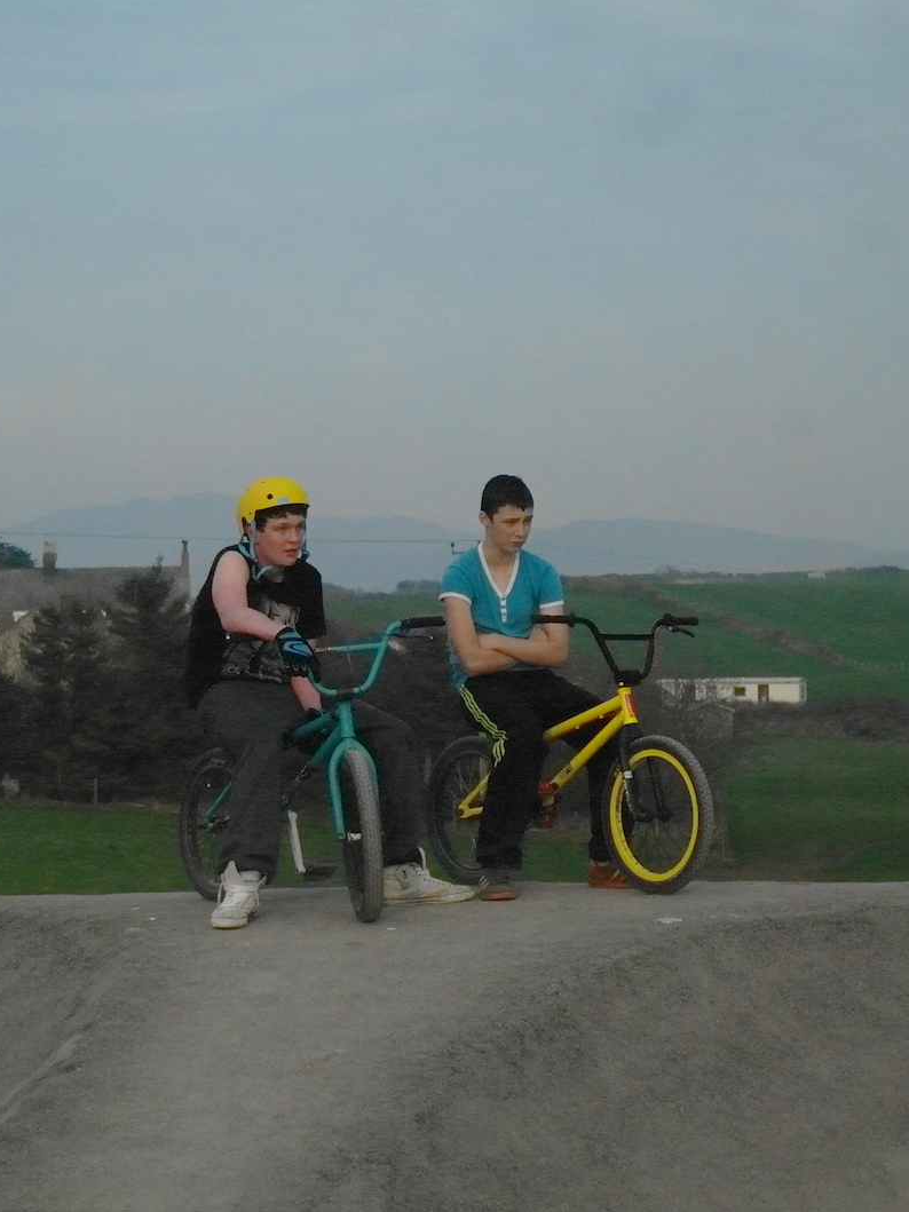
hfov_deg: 12.1
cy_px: 606
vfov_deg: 16.2
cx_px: 479
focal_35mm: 122
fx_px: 4272
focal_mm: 55
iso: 3200
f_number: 5.6
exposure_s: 1/1500
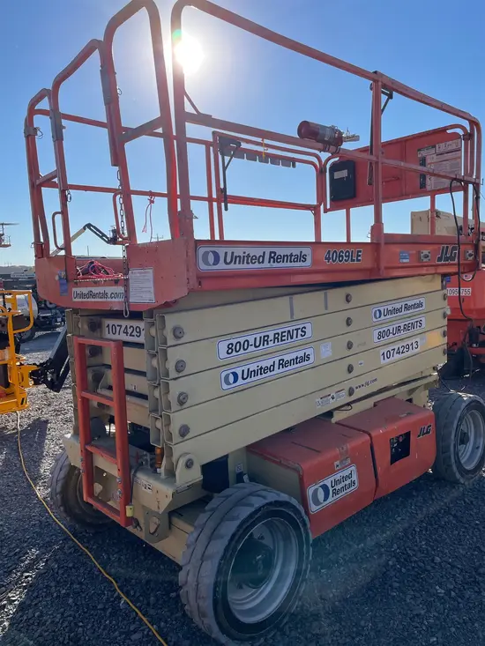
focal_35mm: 26
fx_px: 486
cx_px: 242
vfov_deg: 67.3
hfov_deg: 53.1
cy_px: 323
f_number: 1.6
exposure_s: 1/5291
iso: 32
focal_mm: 4.2
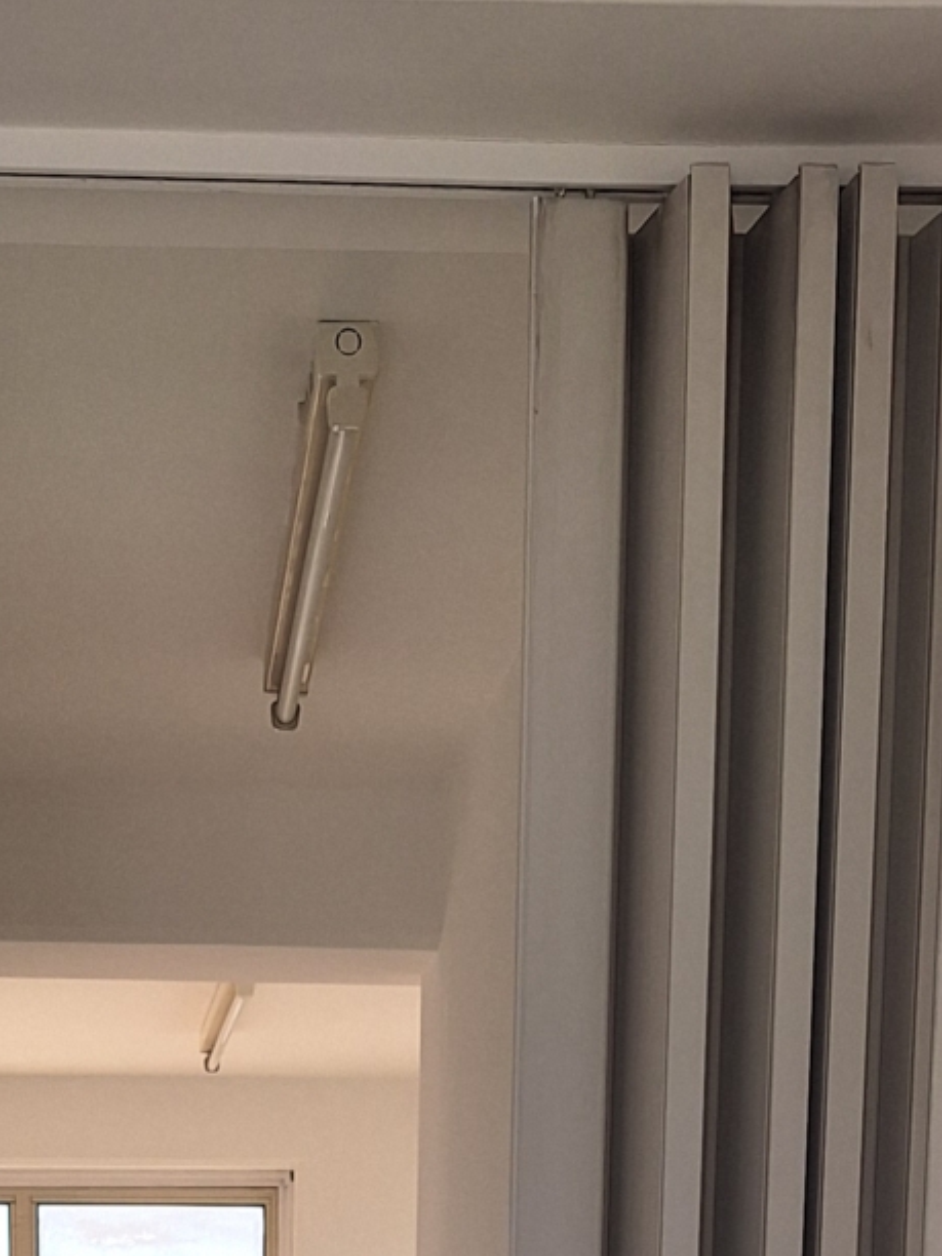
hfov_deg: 19.0
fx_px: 2794
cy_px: 1820
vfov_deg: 21.7
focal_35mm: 77
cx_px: 203
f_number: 1.8
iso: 40
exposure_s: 1/397
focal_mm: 5.54
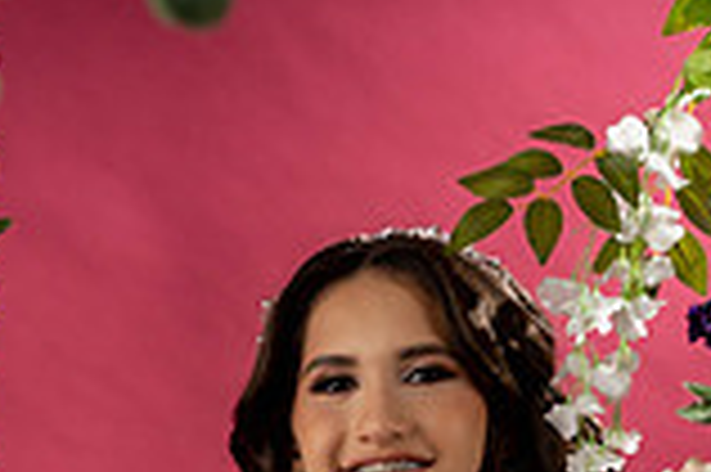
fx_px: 5682
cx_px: 392
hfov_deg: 7.2
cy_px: 886
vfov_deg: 4.7
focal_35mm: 288
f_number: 3.5
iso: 500
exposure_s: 1/640
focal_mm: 101
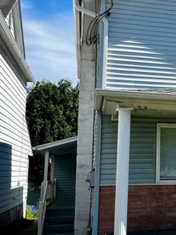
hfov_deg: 22.4
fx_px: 414
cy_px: 115
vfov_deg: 31.7
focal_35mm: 61
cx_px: 205
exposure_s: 1/2410
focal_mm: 5.1
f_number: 1.6
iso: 50
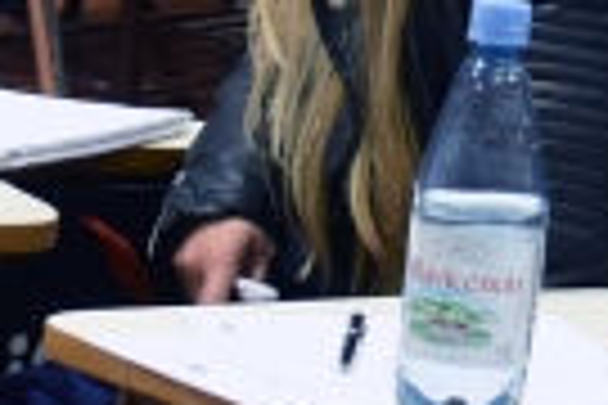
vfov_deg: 4.3
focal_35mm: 307
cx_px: 603
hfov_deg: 6.7
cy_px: -695
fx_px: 5181
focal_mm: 27
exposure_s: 1/60
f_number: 4
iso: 1400
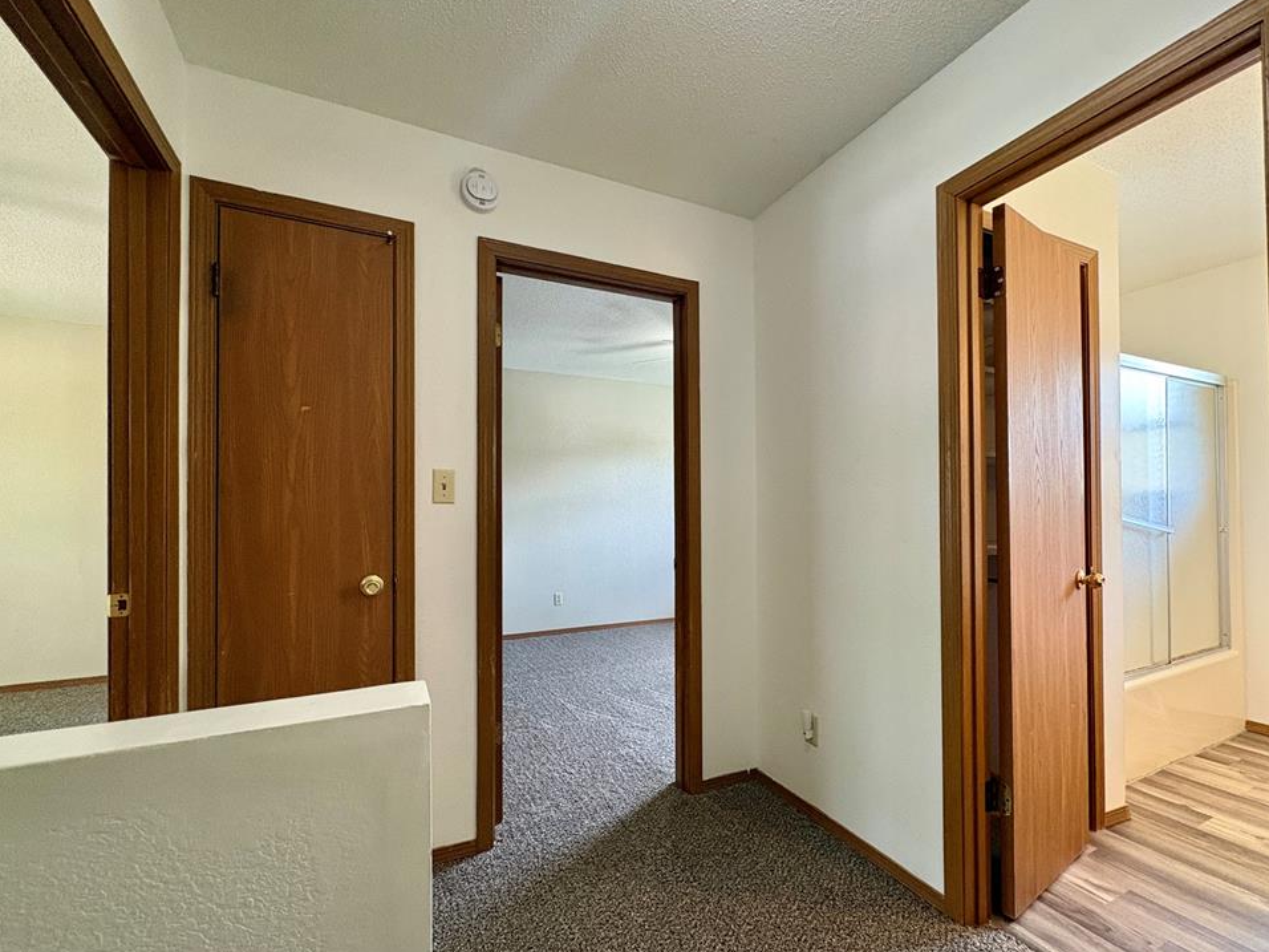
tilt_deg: +1.0
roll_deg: +1.1
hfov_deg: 98.1
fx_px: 550
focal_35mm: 15
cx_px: 656
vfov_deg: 81.7
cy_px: 501
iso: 320
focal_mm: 2.22
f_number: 2.2
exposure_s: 1/60
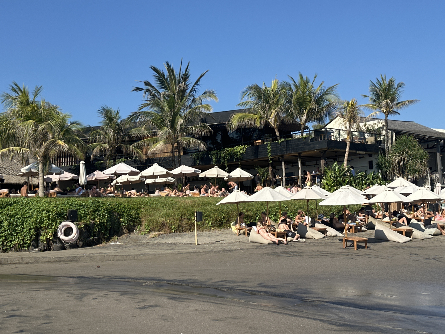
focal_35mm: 48
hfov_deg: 39.7
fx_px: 617
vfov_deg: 30.3
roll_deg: +2.5
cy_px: 167
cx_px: 222
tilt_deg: +6.0
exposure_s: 1/5000
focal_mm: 6.86
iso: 64
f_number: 1.78
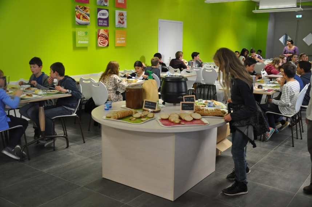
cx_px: 156
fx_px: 325
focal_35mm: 38
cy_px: 104
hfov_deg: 51.3
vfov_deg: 35.4
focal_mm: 25
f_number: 4
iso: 800
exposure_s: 1/30
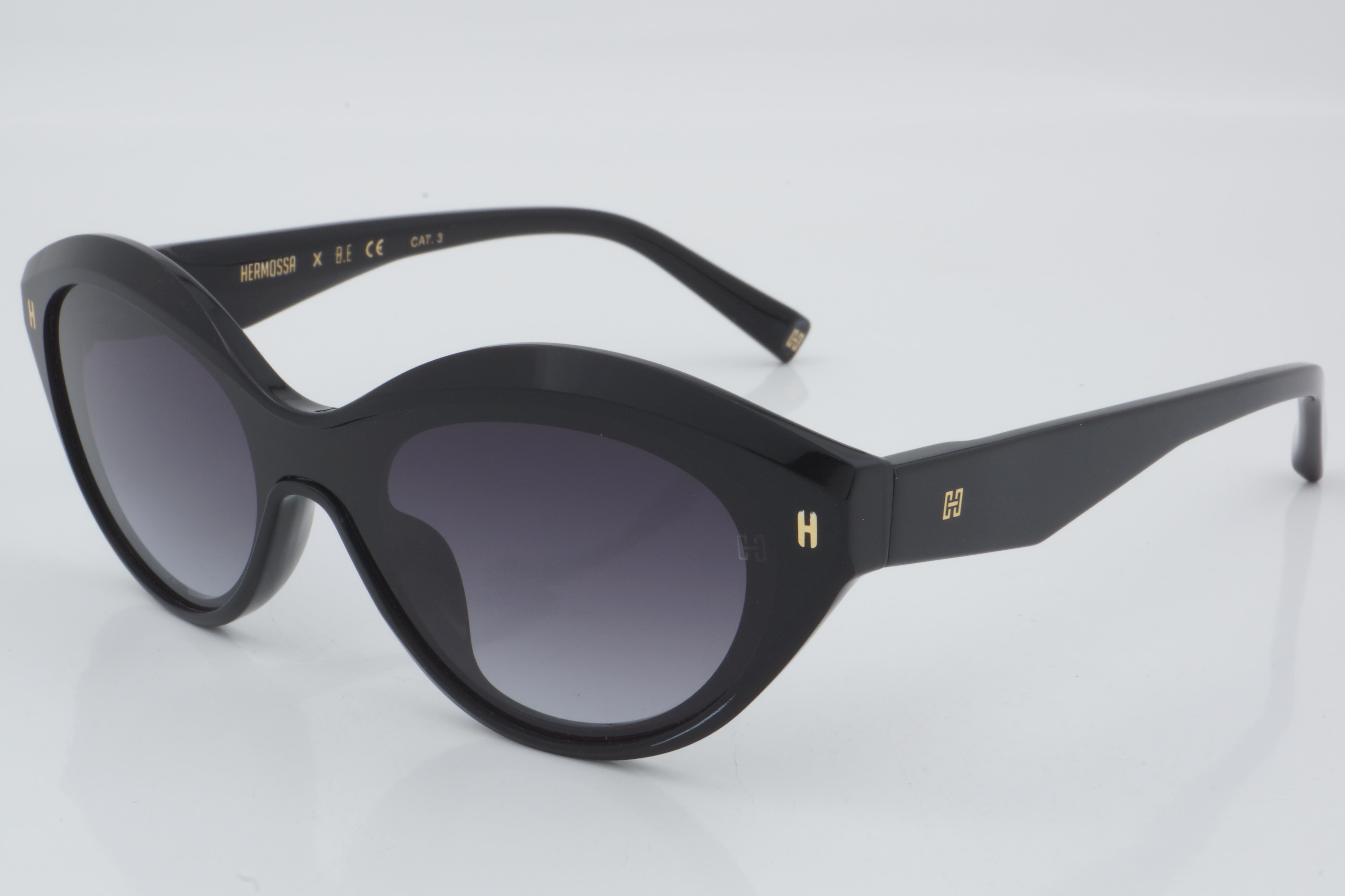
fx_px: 2802
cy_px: 448
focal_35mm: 75
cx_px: 672
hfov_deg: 27.0
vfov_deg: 18.2
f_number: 32
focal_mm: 50
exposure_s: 1/3
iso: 100
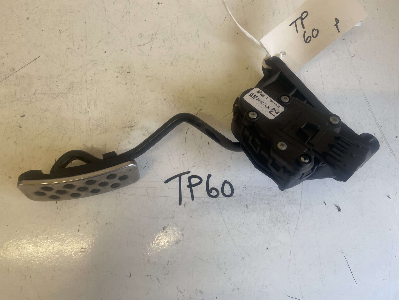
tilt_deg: -81.8
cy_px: 150
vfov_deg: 53.1
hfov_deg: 67.3
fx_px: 300
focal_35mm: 26
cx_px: 200
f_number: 1.8
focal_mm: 4.25
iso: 100
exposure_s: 1/100
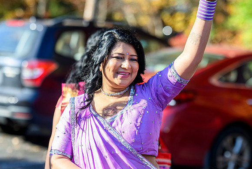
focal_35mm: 99
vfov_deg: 13.9
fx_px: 693
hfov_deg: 20.6
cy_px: 98
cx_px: 147
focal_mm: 85
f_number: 2.2
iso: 400
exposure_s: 1/4000
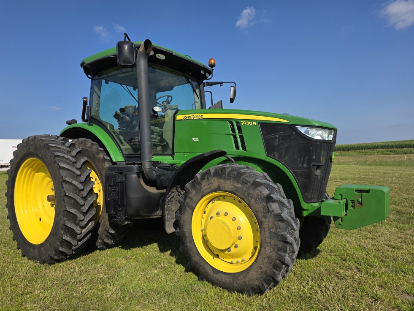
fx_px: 287
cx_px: 198
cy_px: 158
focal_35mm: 24
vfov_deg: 56.8
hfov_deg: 71.6
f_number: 1.7
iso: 80
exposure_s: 1/7626
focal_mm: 6.3
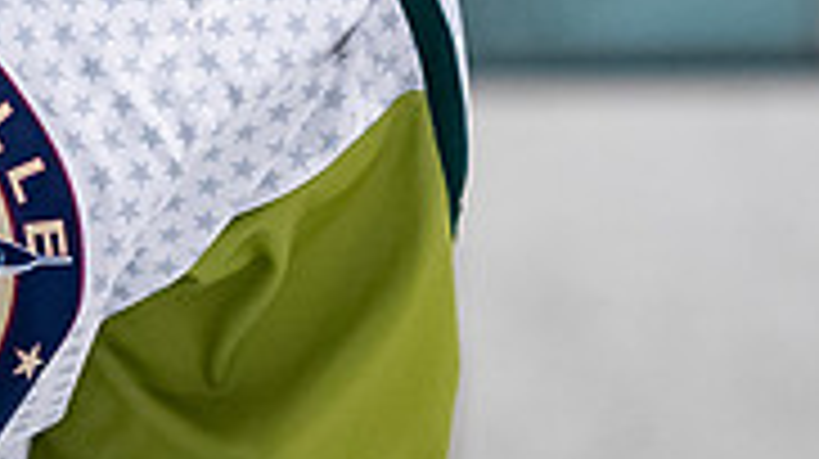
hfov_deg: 1.8
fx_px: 26514
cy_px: -520
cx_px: 22
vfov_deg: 1.0
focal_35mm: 1222
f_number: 3.2
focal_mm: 195
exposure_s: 1/800
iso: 2000
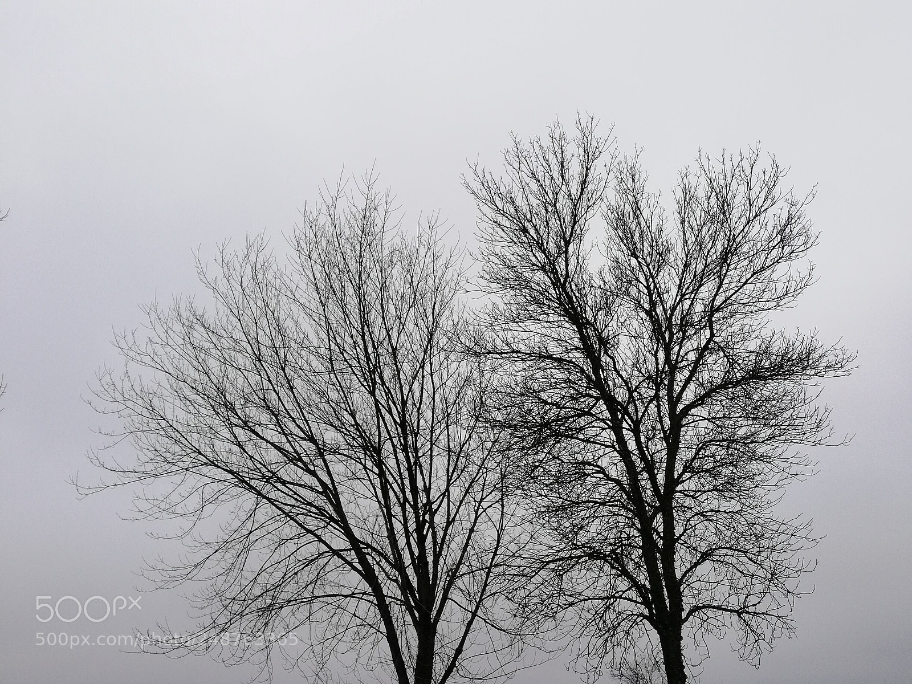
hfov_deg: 65.3
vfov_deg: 51.4
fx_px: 711
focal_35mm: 27
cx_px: 456
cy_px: 342
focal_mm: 3.81
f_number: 4
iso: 50
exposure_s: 1/740
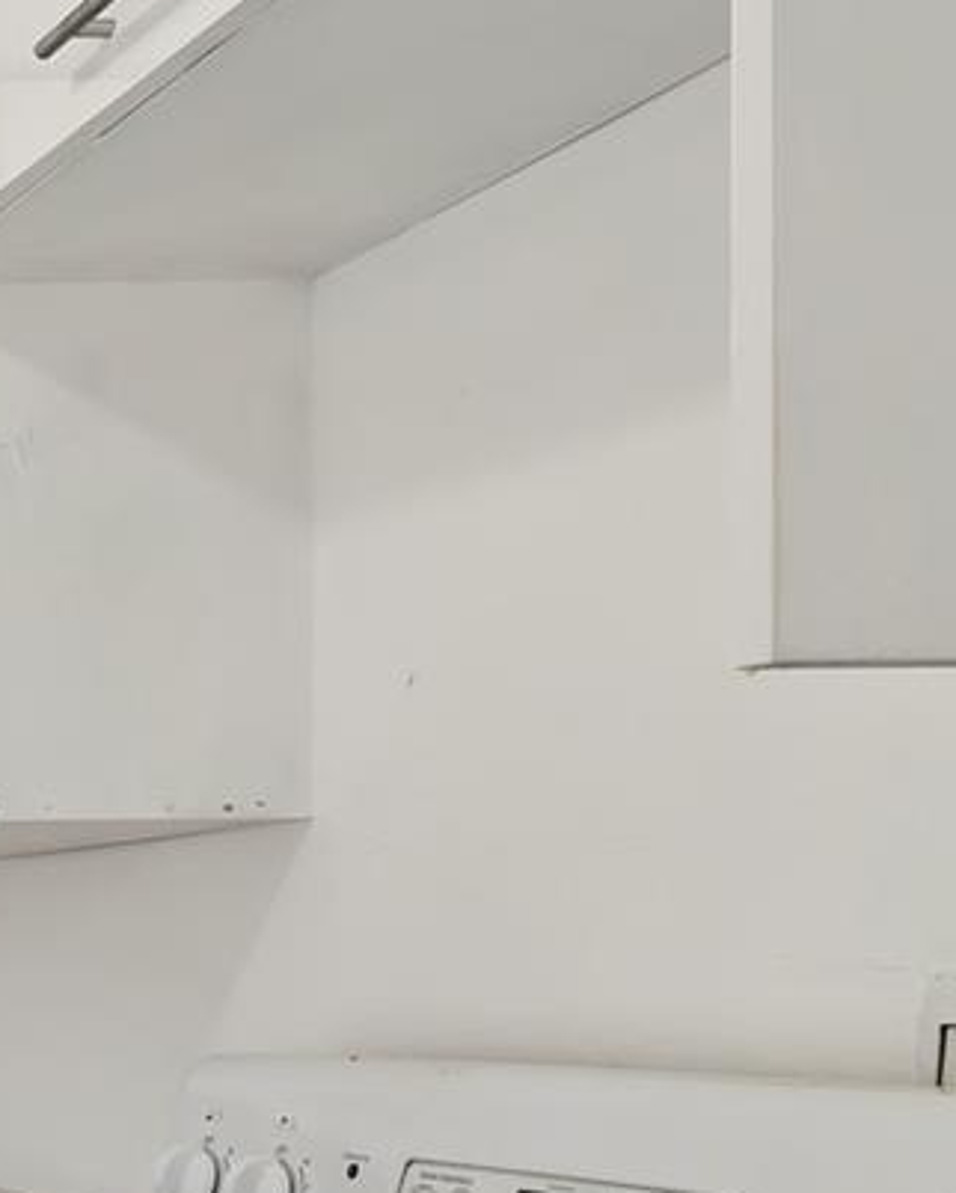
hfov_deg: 17.6
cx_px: -1036
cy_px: 917
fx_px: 1979
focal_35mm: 56
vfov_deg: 32.8
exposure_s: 1
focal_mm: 10
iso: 160
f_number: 9
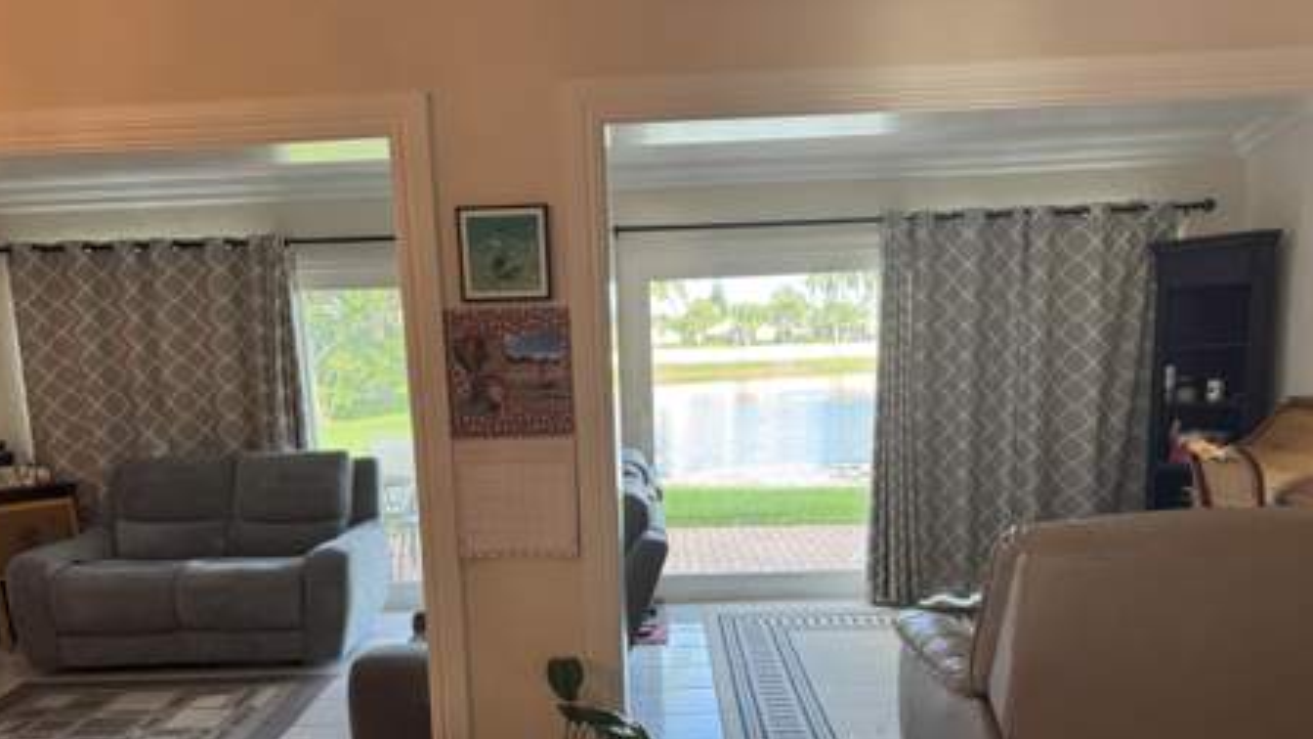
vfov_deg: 40.7
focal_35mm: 28
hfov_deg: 67.9
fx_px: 975
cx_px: 618
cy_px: 521
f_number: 1.78
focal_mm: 6.76
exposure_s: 1/120
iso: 125
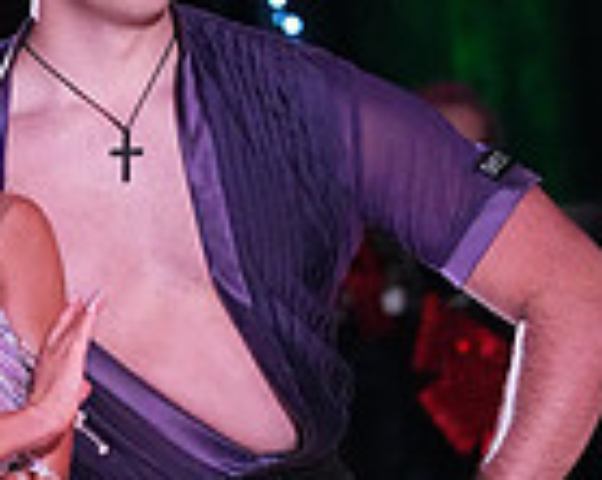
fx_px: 10131
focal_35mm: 569
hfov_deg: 3.4
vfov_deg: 2.7
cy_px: 701
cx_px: -11
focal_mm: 145
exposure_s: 1/400
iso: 12800
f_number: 5.6
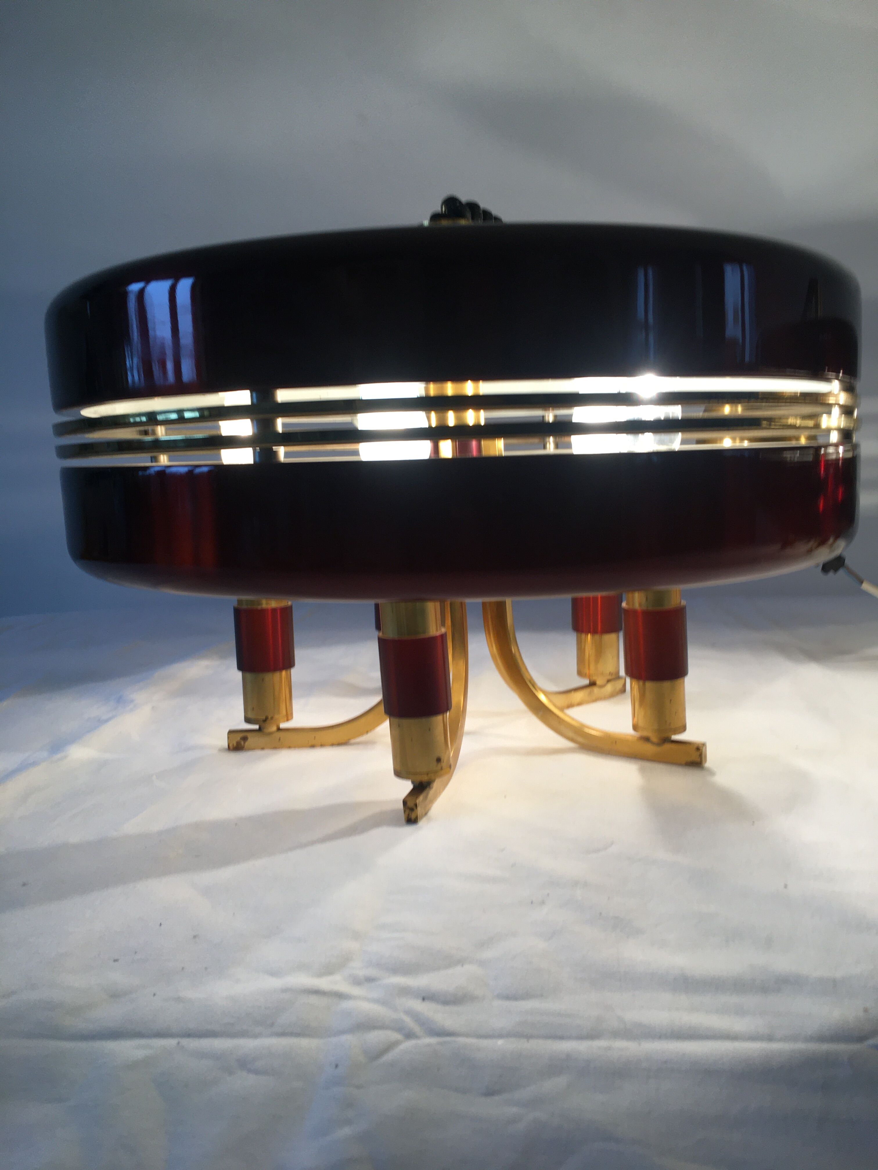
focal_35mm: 29
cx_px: 439
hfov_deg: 48.2
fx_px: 981
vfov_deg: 61.7
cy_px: 585
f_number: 2.2
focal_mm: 4.15
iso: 40
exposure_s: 1/100
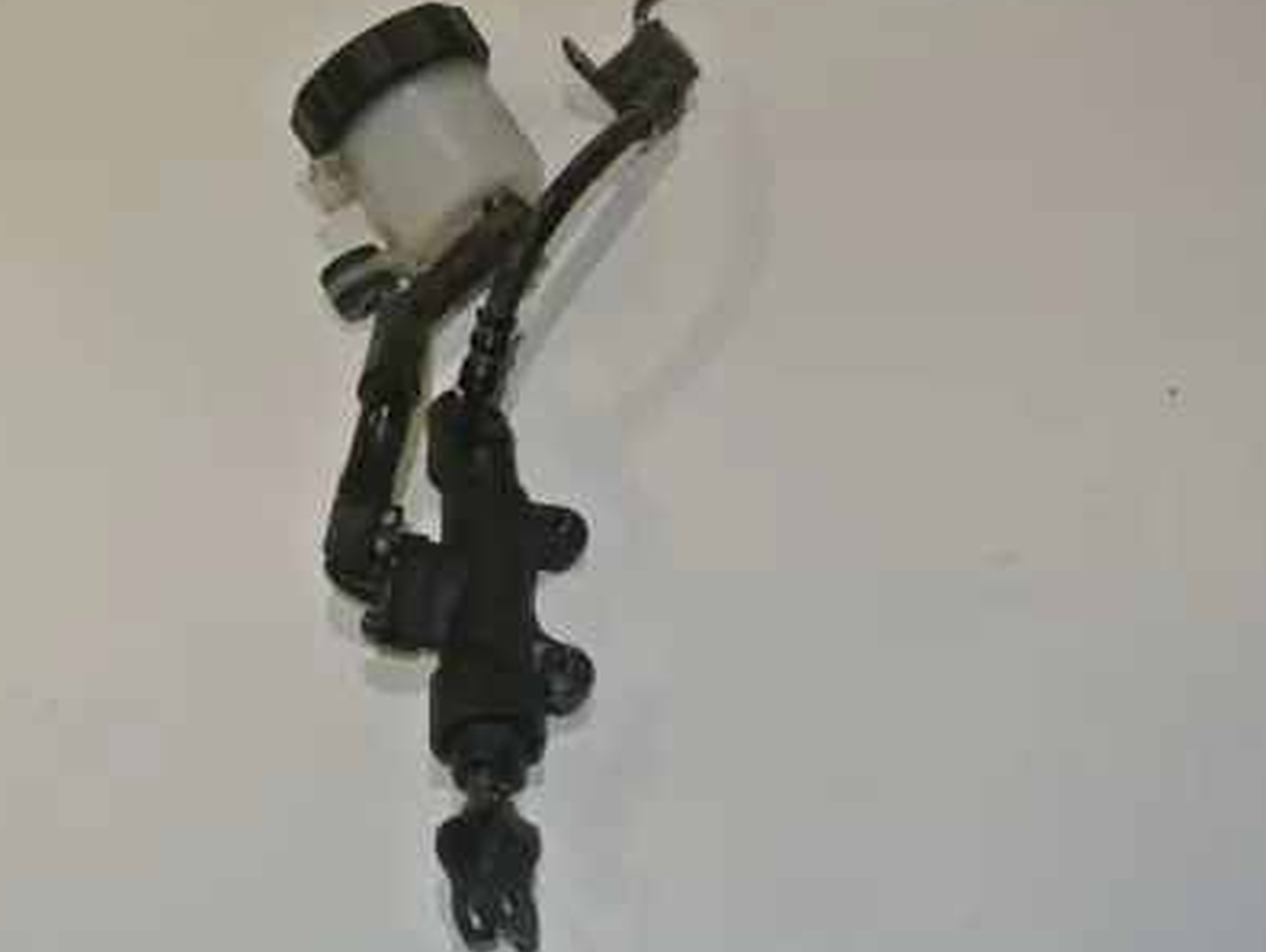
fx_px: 2013
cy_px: 481
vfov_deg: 26.6
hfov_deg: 34.8
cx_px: 510
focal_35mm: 55
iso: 200
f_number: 4.2
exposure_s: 1/60
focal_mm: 15.7
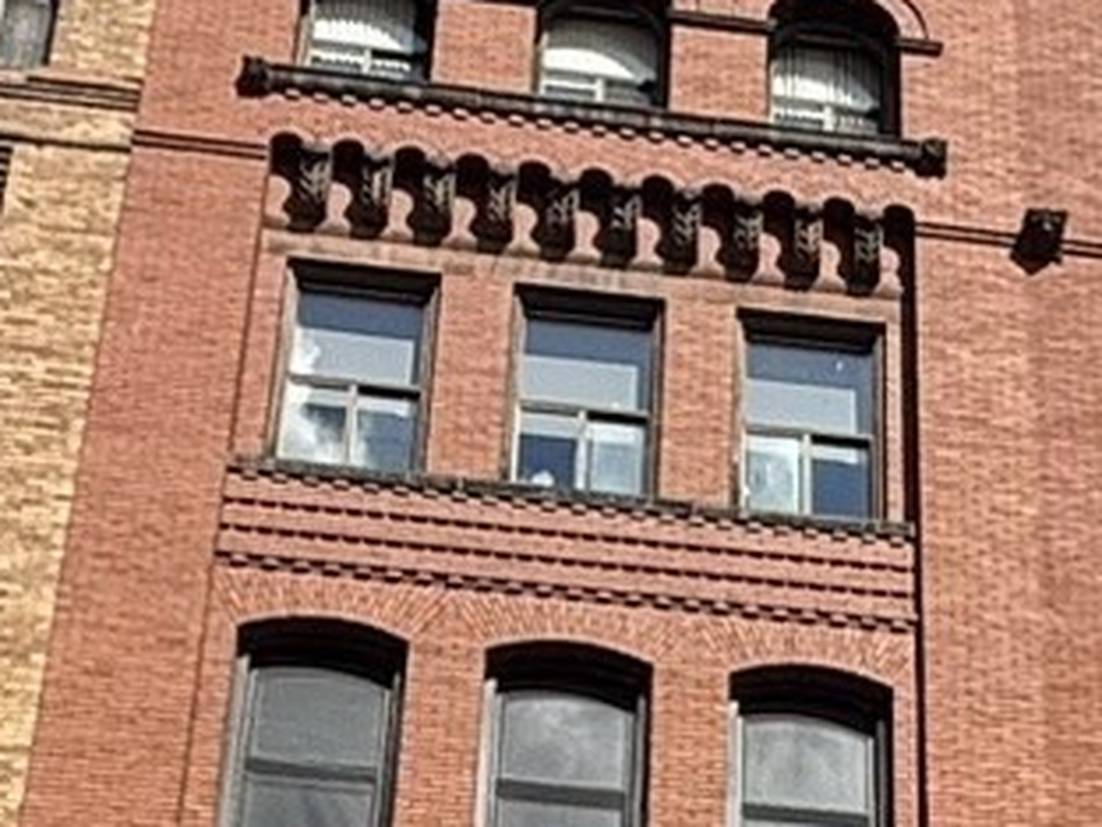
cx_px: 851
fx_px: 2929
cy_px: 1735
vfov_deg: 13.4
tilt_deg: +27.6
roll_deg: -0.8
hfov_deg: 21.1
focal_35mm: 92
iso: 50
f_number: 2.2
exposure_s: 1/1848
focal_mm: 2.22
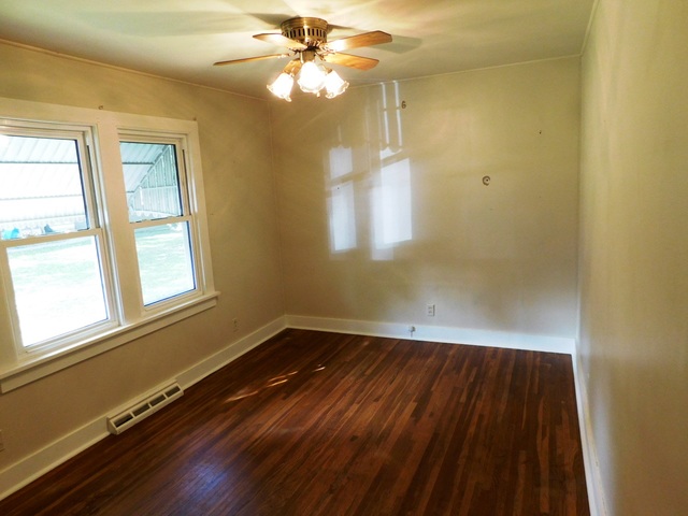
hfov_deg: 73.9
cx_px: 344
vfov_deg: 58.9
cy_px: 258
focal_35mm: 23
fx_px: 457
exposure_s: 1/30
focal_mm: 4
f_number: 3
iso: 220
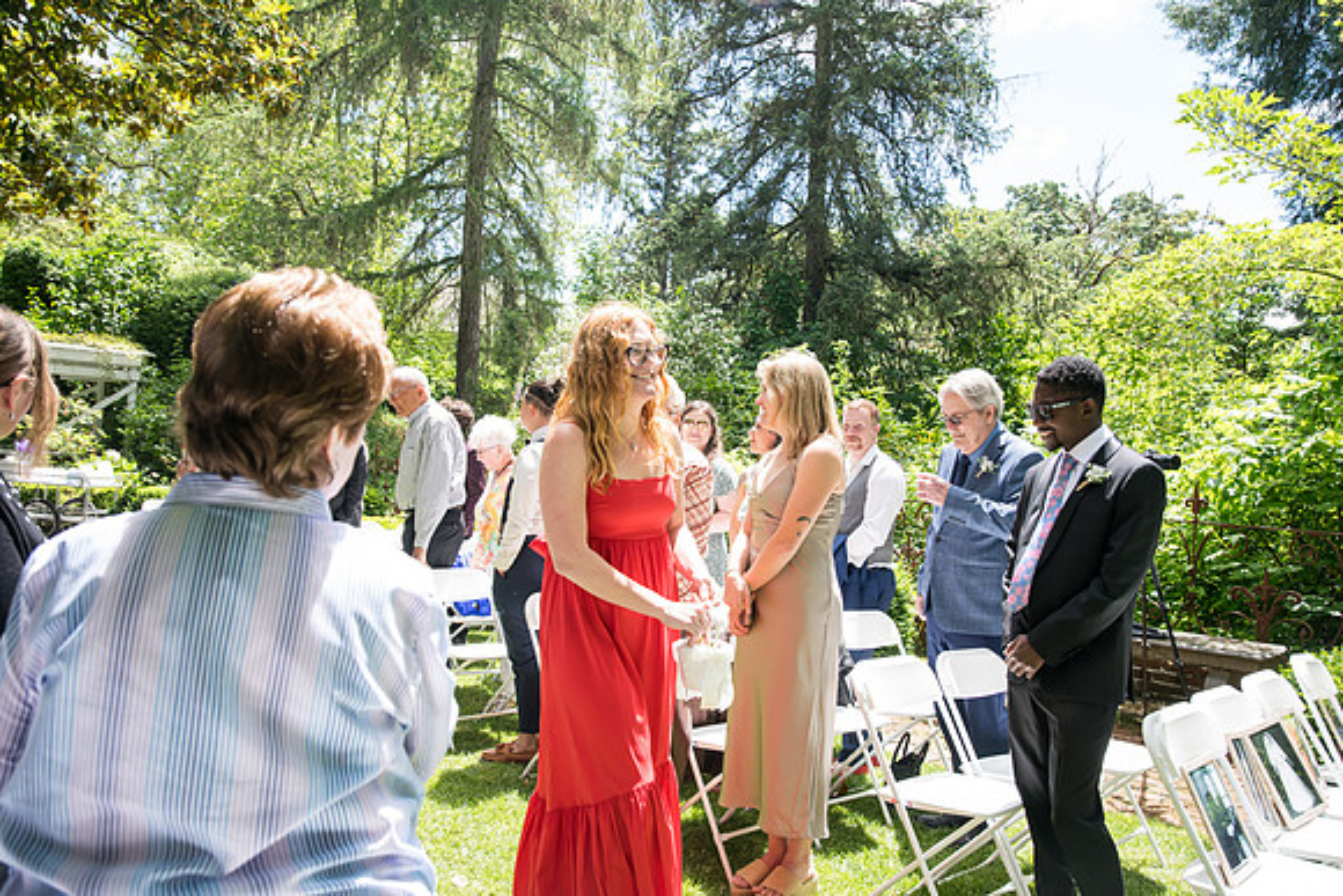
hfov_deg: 65.5
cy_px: 448
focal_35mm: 28
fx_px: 1045
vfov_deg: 46.4
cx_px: 672
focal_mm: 28
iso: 400
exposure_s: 1/400
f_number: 5
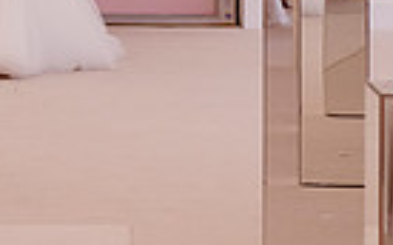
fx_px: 3574
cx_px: -13
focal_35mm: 334
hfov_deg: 6.3
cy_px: -144
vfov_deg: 3.9
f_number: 5.6
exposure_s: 1/500
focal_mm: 70
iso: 640
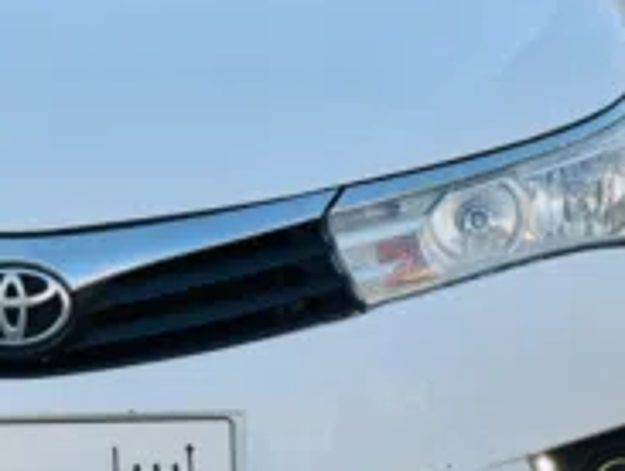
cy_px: 68
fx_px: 3039
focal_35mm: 168
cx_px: 345
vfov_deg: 8.8
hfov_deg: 11.7
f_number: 2.8
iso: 25
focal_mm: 9
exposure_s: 1/219
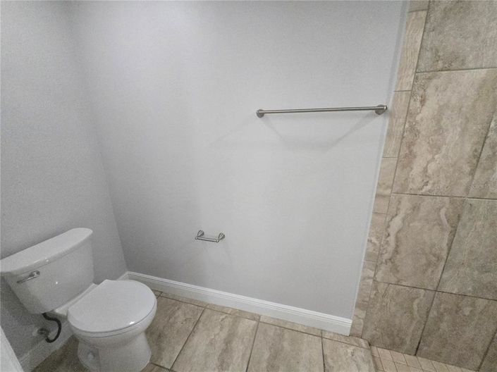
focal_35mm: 13
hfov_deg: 106.2
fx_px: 187
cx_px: 248
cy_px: 186
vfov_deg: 89.9
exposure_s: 1/100
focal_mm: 1.7
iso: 640
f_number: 2.2
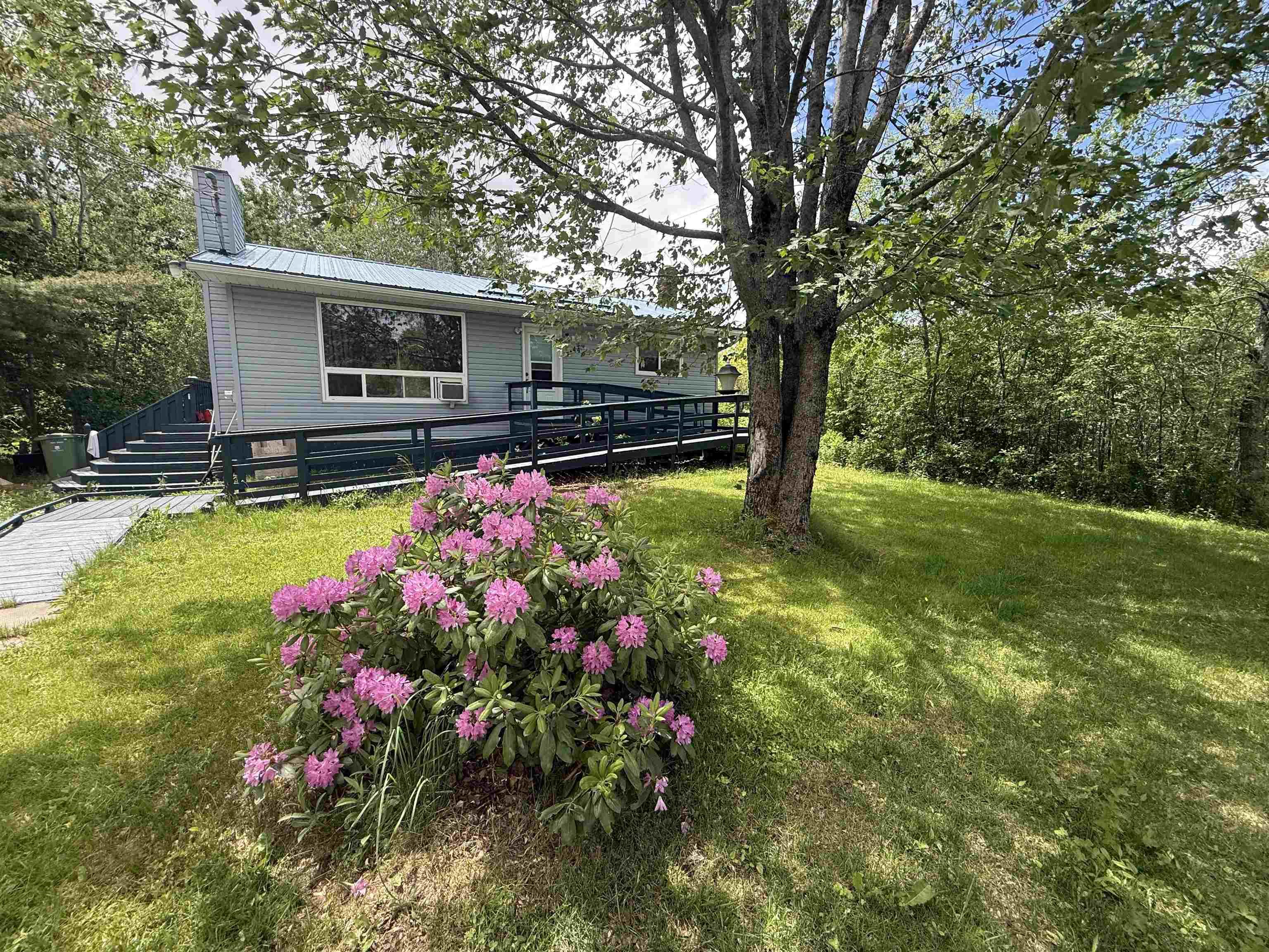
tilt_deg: -6.9
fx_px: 513
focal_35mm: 14
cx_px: 634
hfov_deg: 102.1
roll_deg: -0.5
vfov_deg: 85.7
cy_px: 476
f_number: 2.2
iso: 50
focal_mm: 2.22
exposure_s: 1/388
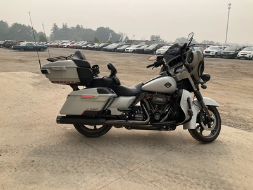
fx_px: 212
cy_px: 95
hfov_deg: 61.7
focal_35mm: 29
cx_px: 126
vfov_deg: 48.2
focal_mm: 3
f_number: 1.8
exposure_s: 1/1250
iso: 25
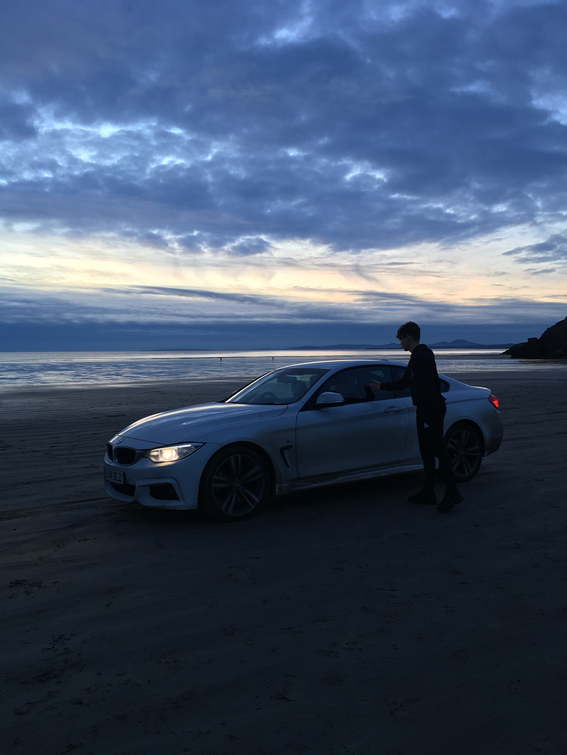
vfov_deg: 61.7
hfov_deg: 48.2
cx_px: 284
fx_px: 633
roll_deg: -0.8
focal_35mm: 29
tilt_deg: -1.9
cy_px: 378
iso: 25
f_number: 2.2
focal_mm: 4.15
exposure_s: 1/50
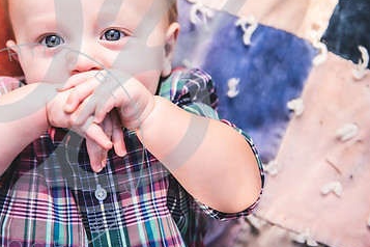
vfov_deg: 17.4
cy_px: 63
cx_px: 89
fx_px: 802
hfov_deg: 25.7
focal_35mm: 78
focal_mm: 48
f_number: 2.8
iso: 100
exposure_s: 1/200
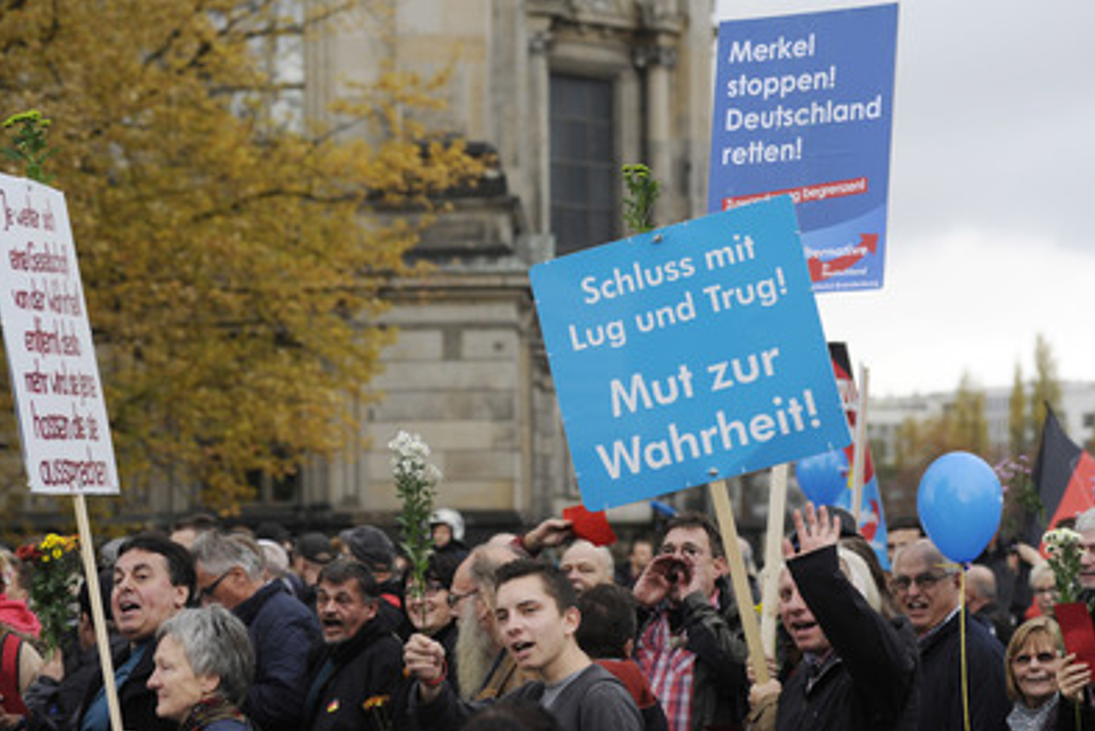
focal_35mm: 105
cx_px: 545
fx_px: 3195
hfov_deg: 19.4
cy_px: 370
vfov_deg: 13.1
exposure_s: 1/500
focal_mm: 92
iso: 800
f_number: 4.5
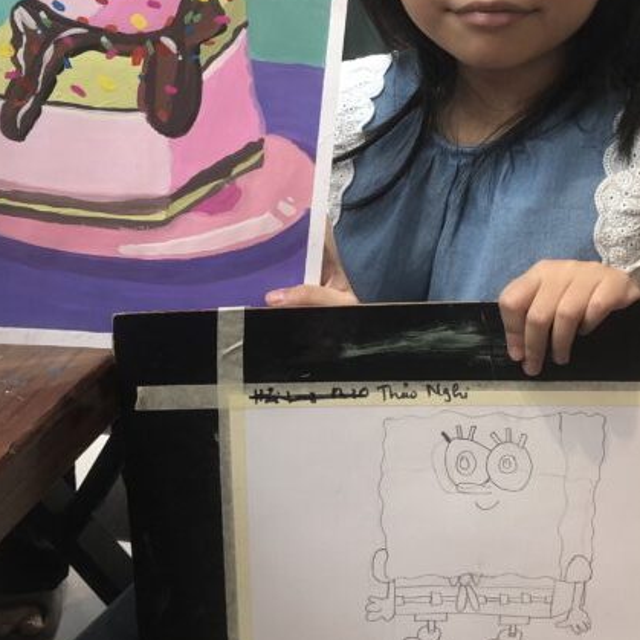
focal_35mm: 59
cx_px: 441
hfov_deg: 28.8
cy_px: 154
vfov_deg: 28.6
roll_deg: -2.4
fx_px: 1234
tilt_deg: -14.5
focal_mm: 3.99
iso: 25
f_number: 1.8
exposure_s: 1/33
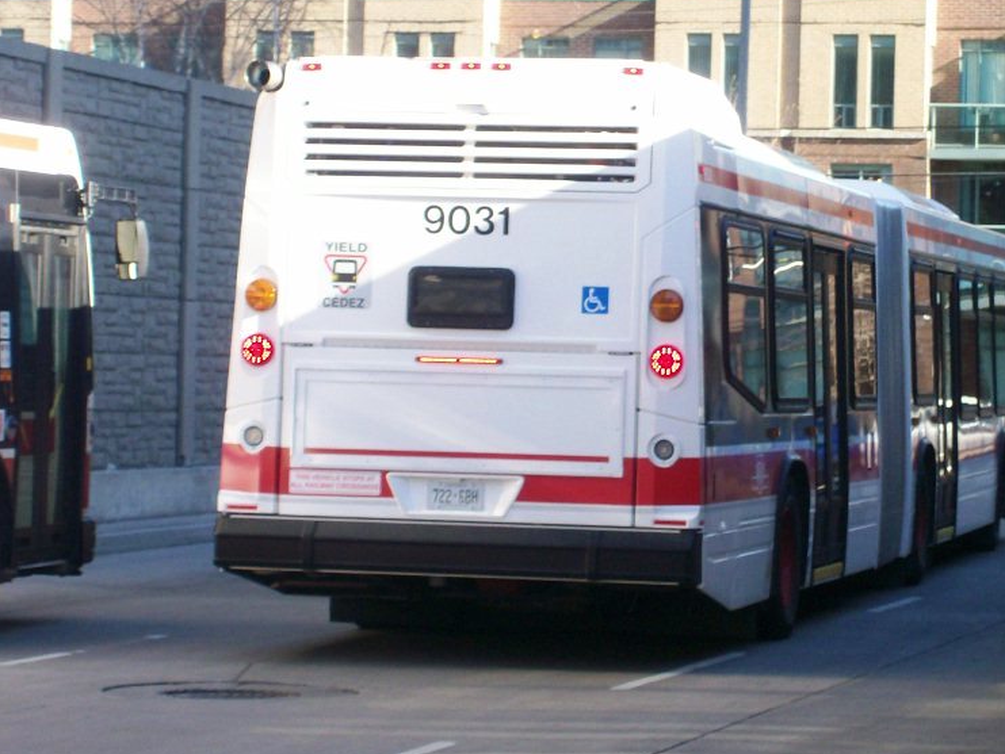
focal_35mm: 149
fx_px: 4327
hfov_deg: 13.2
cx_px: 639
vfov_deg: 10.0
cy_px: 286
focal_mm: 18
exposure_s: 1/125
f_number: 4.8
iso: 92
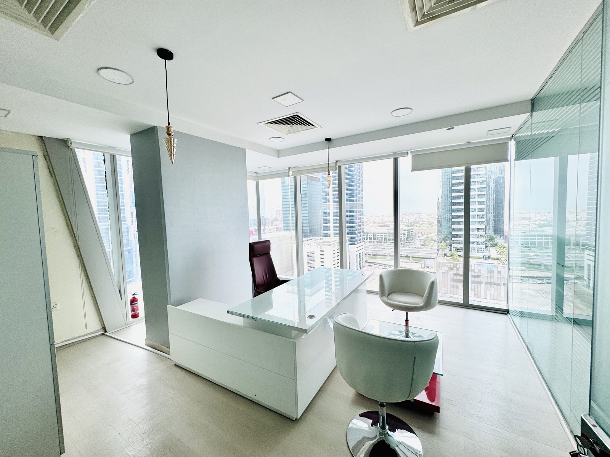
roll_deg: +2.8
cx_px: 305
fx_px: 247
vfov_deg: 85.7
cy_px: 228
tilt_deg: -4.6
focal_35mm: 14
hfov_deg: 102.1
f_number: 2.2
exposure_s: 1/99
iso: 50
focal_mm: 2.22
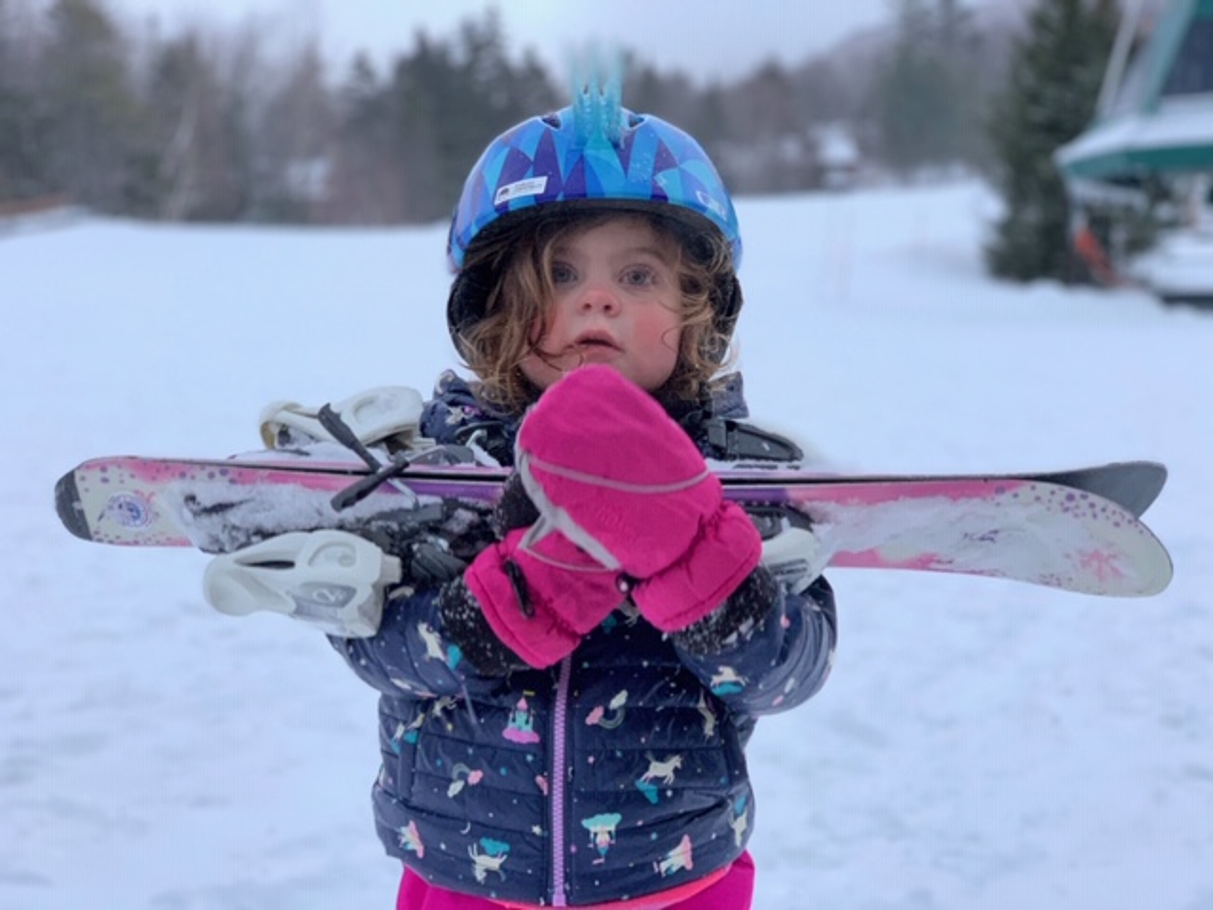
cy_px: 455
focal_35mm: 52
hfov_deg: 36.8
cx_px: 606
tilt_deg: -4.1
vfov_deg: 28.0
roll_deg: -0.1
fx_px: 1822
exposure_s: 1/60
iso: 125
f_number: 2.4
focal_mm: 6
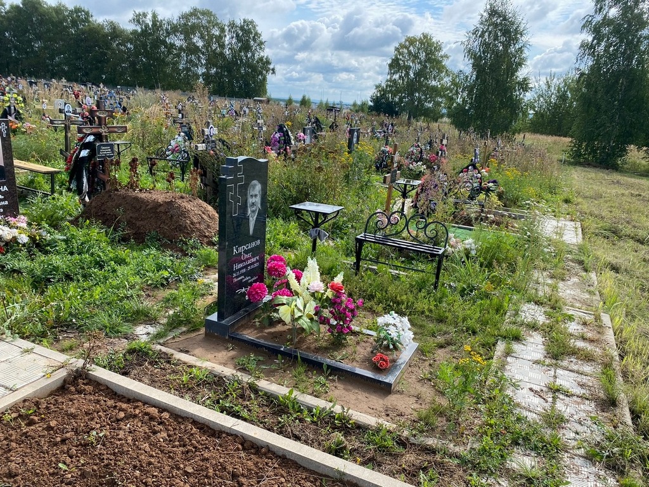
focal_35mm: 26
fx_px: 487
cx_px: 324
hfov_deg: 67.3
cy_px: 244
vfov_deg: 53.1
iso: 32
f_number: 1.8
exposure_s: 1/1504
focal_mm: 4.25
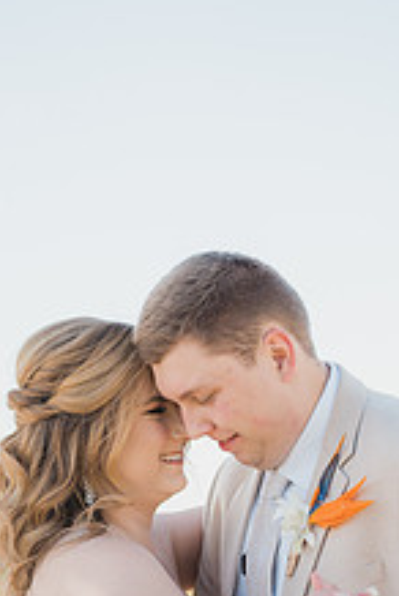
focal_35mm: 103
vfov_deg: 19.5
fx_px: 1707
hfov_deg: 13.3
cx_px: 273
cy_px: 522
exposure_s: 1/2000
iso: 125
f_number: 1.8
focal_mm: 50
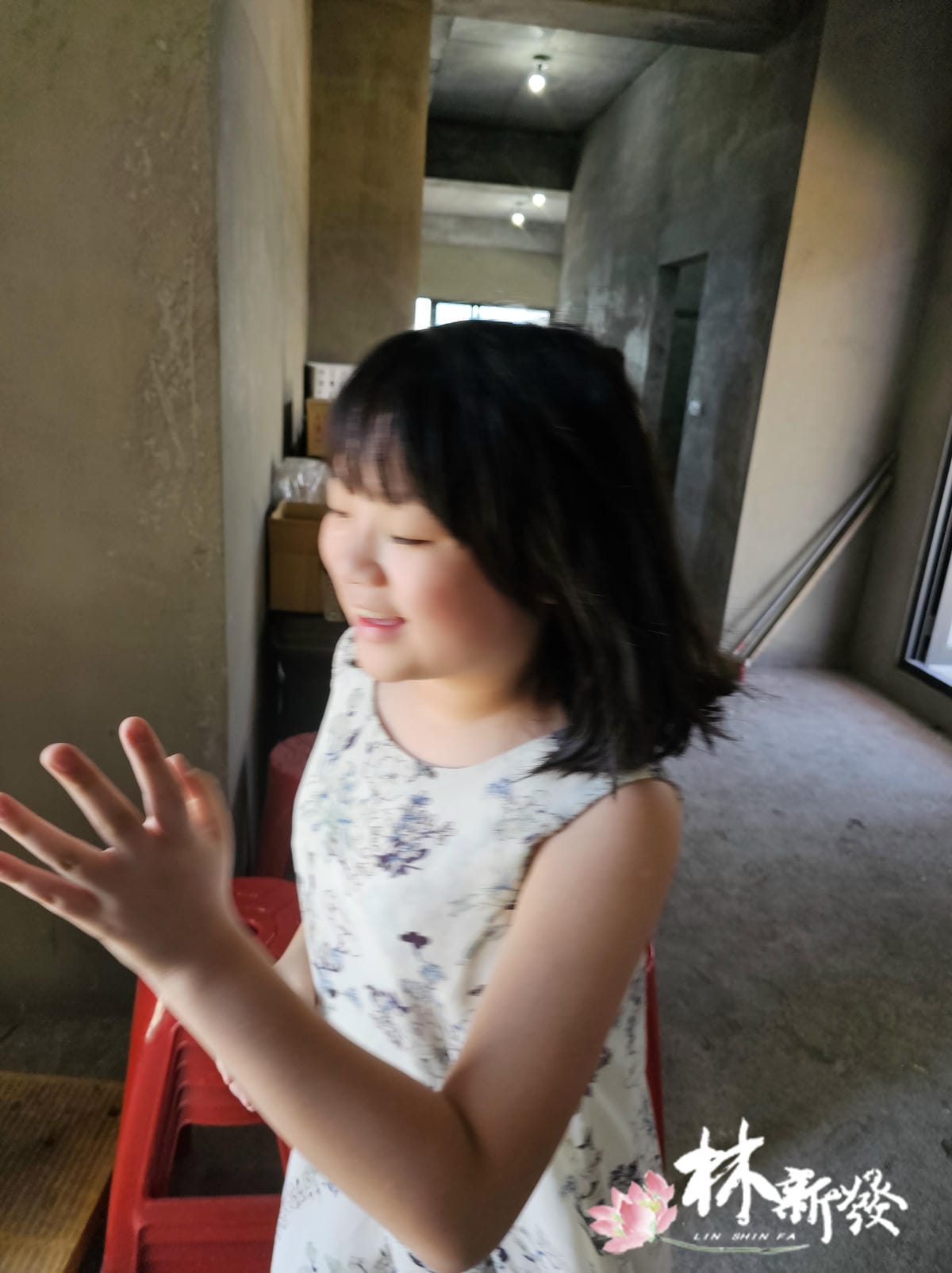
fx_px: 845
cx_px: 476
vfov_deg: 74.0
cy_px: 636
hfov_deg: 58.8
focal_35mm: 23
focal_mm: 6.3
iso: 64
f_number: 1.7
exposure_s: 1/120
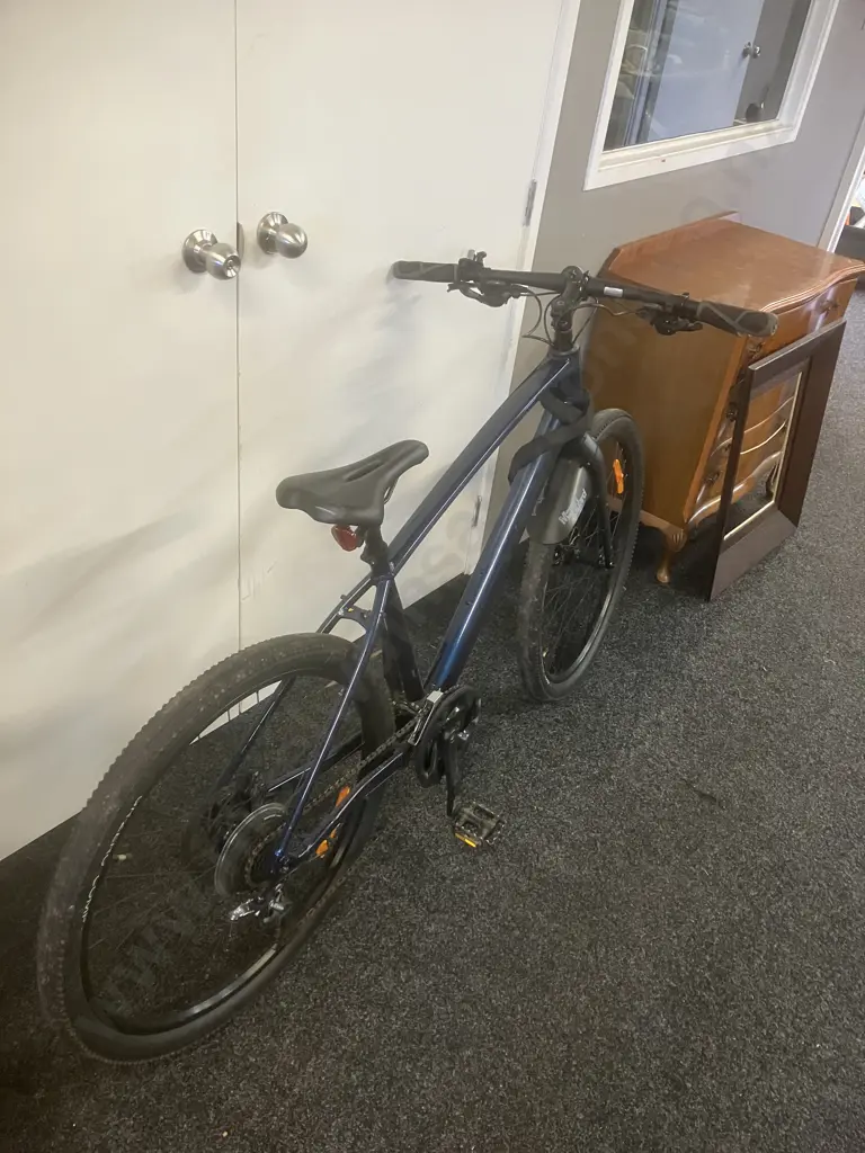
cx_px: 432
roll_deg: -8.7
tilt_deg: -34.5
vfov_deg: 63.4
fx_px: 933
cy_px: 576
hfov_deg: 49.7
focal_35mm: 28
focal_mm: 3.99
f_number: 1.8
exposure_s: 1/50
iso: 320
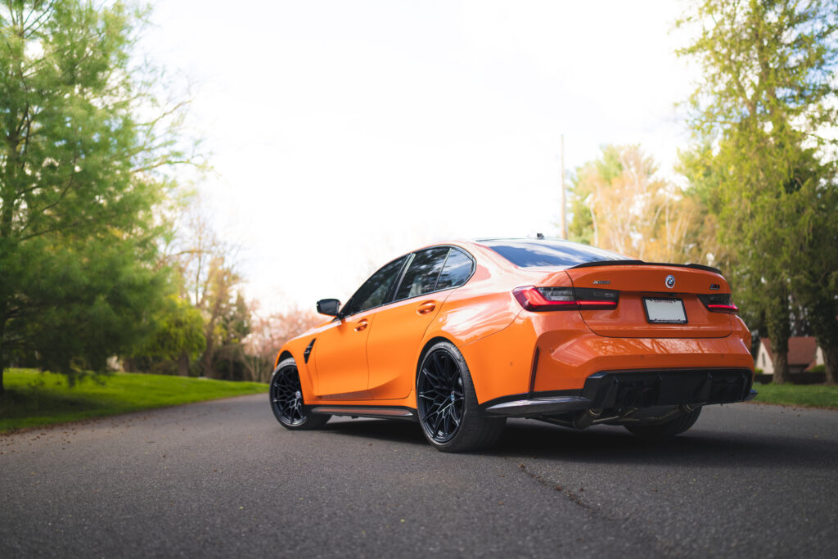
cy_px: 280
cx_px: 419
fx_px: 815
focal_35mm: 35
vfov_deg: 37.9
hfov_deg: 54.4
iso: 50
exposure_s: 1/1000
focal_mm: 35
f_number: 1.4
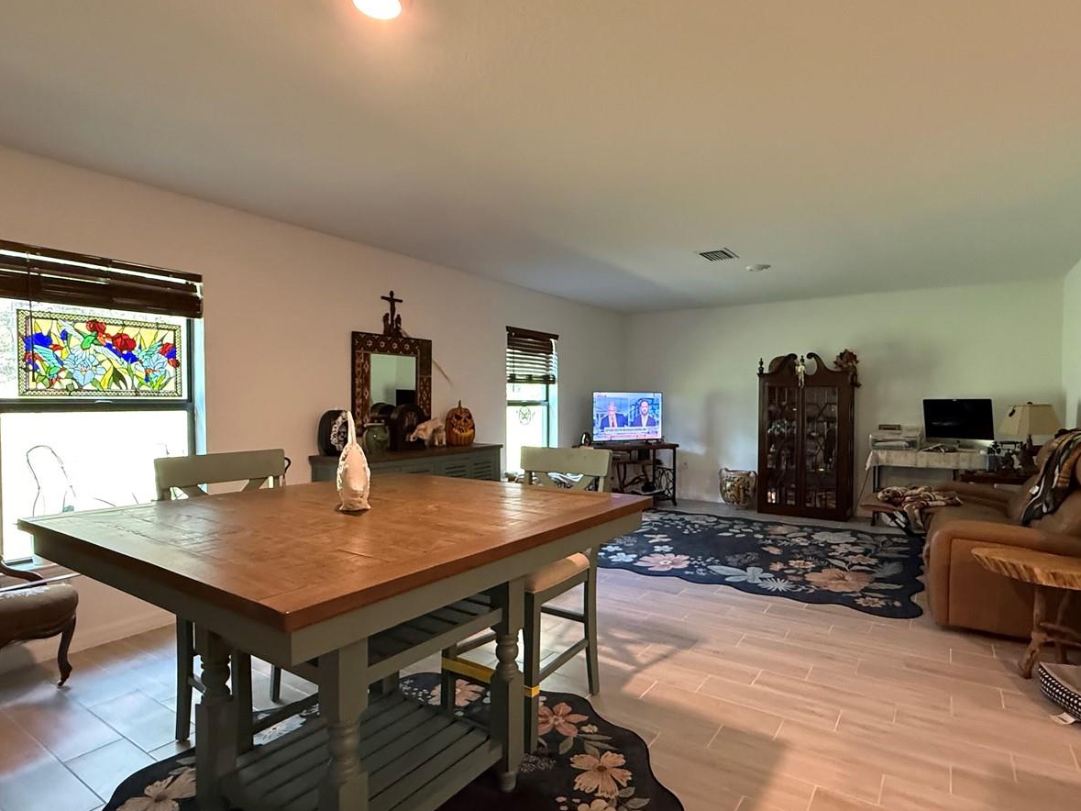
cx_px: 579
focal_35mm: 19
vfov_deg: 68.7
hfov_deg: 84.5
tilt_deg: -0.2
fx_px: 593
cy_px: 412
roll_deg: +0.4
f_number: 2.2
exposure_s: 1/60
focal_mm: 2.22
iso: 640
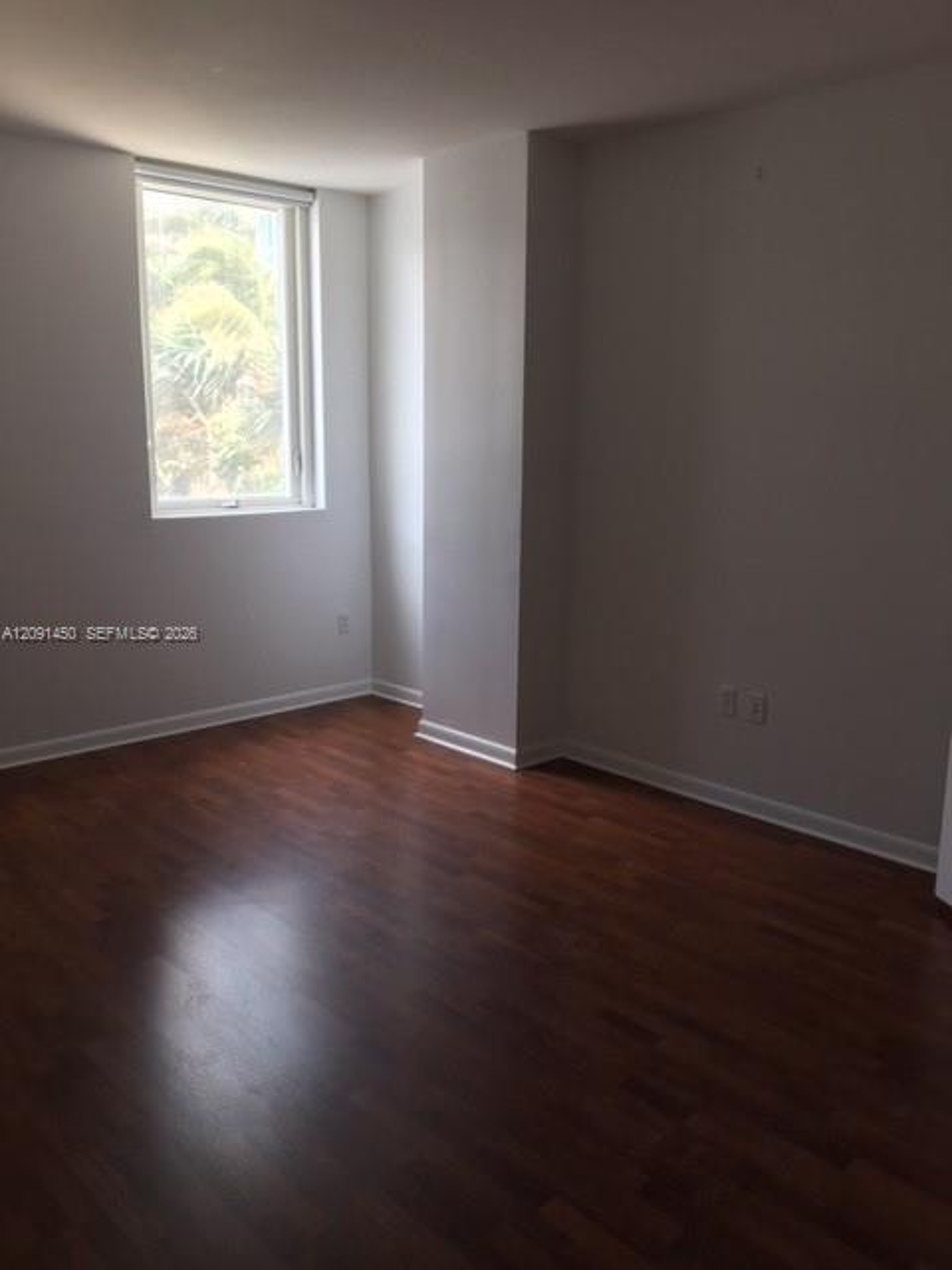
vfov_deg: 61.7
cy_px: 635
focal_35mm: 29
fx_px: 1063
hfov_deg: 48.2
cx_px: 476
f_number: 2.2
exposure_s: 1/40
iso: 25
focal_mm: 4.15
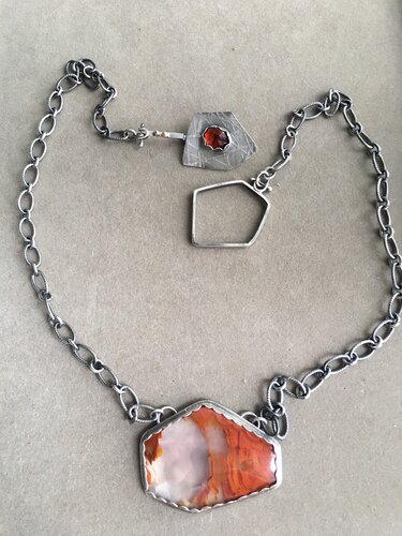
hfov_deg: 48.2
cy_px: 268
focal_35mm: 29
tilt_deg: -74.0
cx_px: 201
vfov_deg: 61.7
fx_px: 449
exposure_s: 1/30
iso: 32
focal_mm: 4.15
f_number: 2.2
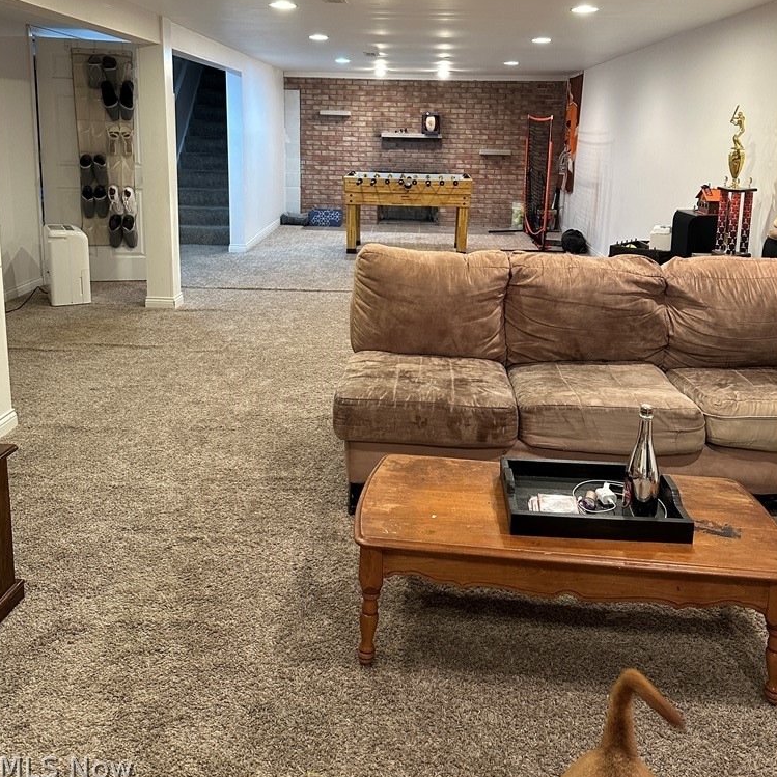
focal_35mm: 29
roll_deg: -3.2
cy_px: 260
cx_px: 388
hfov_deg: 55.6
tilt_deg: -8.5
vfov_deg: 54.5
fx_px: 736
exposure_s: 1/60
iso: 320
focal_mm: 6.86
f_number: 1.78
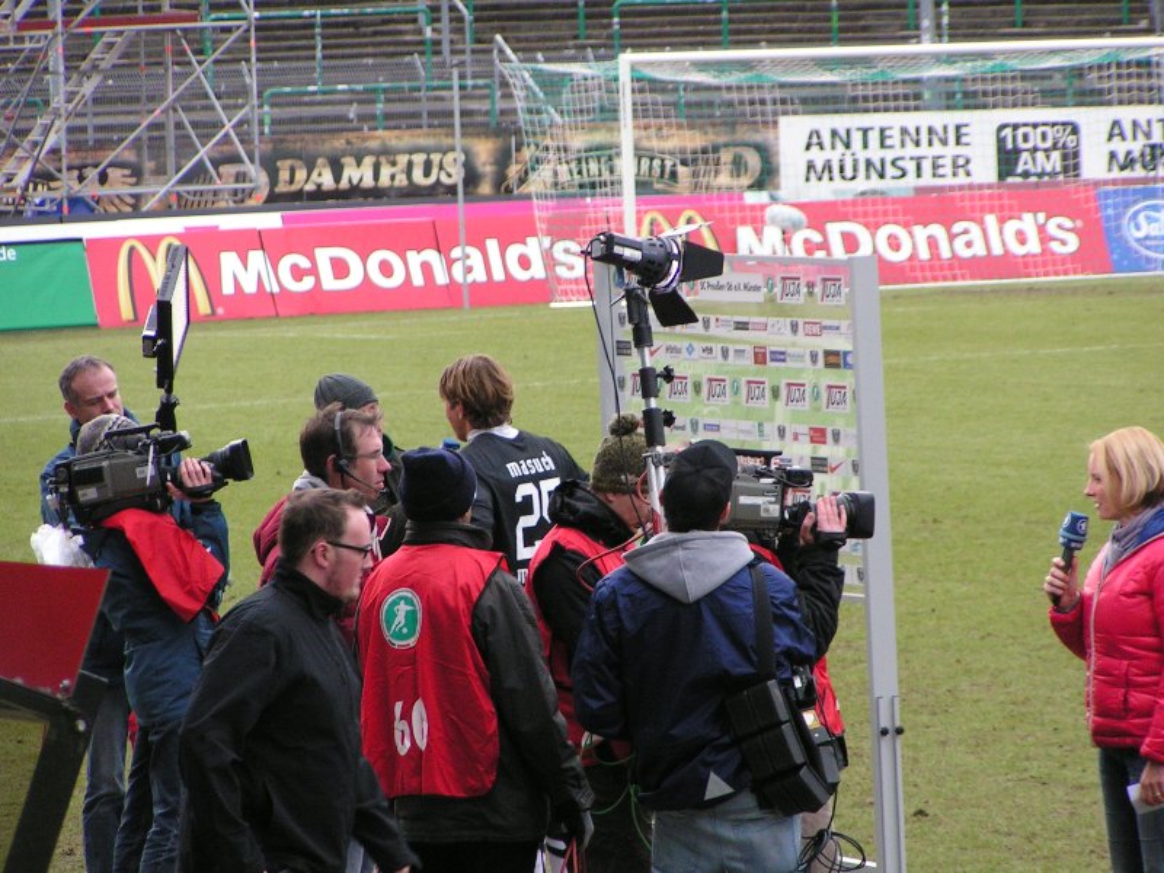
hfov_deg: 7.6
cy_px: 436
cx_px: 582
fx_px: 8709
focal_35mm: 259
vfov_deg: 5.7
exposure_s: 1/320
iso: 160
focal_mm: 39.6
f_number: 3.5
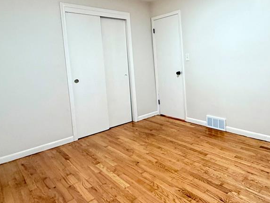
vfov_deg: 54.0
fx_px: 195
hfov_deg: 64.6
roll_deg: +2.8
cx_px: 207
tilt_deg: -3.9
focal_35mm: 25
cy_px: 71
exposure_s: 1/66
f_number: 2.2
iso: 320
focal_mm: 2.22
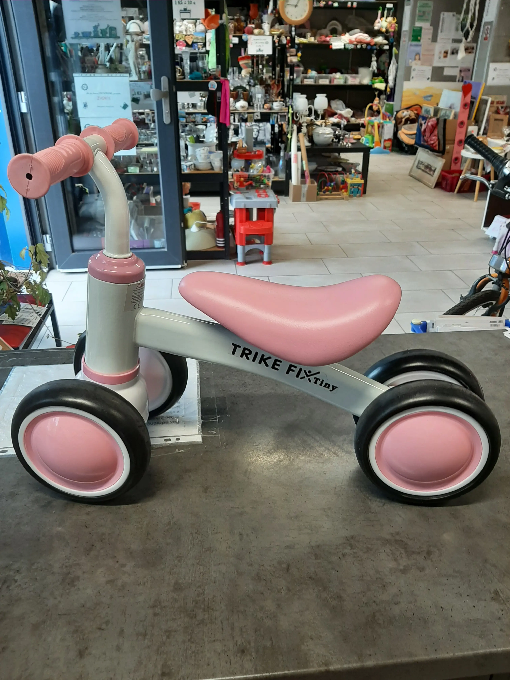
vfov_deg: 67.3
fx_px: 511
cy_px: 340
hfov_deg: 53.1
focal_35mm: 26
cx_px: 255
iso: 50
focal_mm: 3.93
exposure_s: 1/50
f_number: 1.7
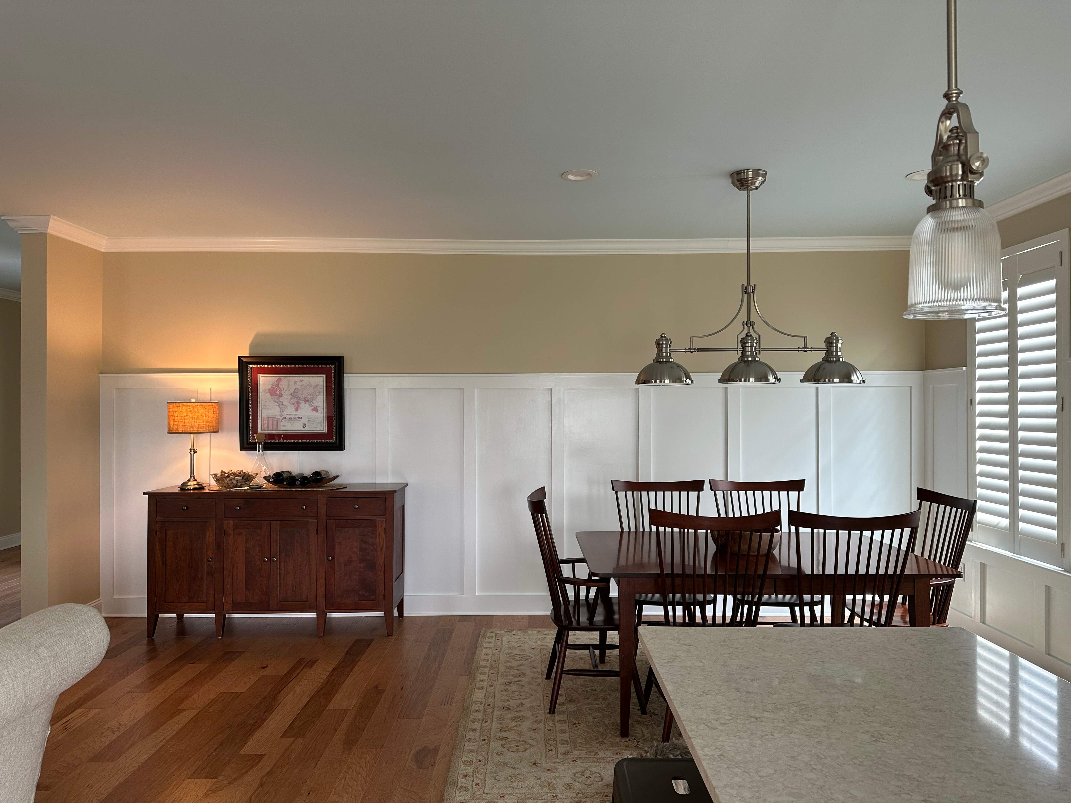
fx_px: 743
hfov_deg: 71.6
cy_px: 402
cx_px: 536
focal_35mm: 24
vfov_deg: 56.8
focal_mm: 6.86
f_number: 1.78
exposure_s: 1/60
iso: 125
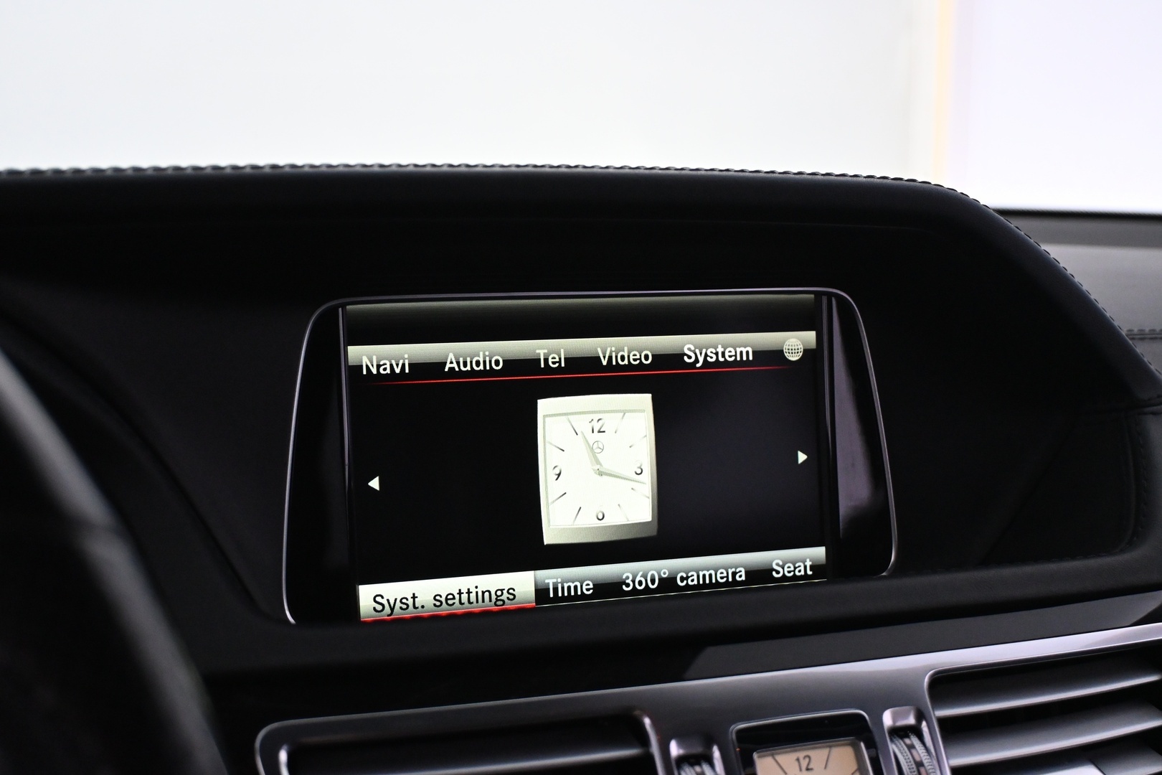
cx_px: 581
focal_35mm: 56
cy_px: 388
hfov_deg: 35.9
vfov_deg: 24.4
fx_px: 1791
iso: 3600
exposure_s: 1/60
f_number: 5.3
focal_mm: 37
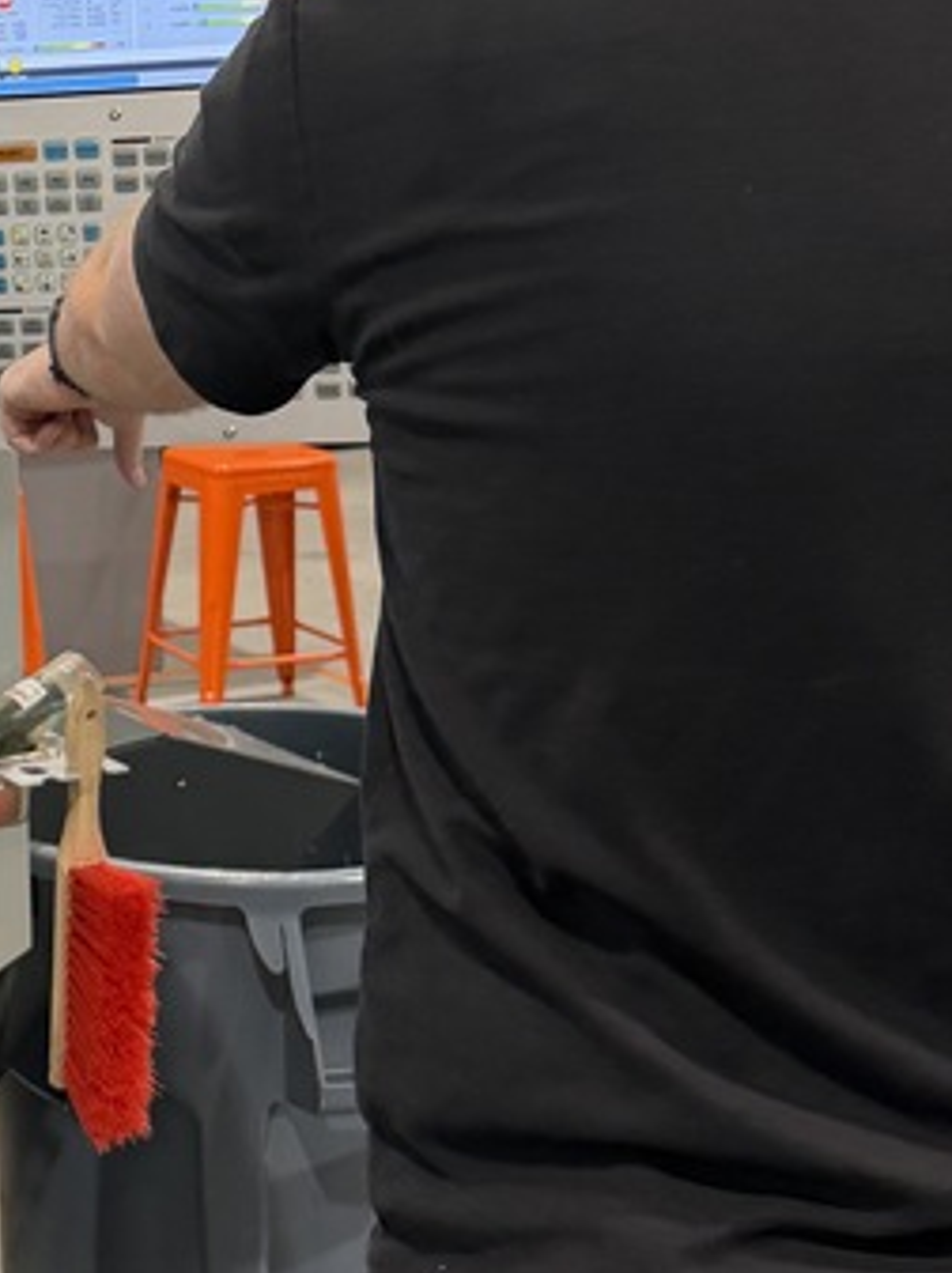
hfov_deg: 19.1
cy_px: 495
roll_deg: +1.8
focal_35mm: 73
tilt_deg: -9.4
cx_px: -155
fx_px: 2682
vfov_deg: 26.6
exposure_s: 1/109
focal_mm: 6.76
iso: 200
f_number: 1.78
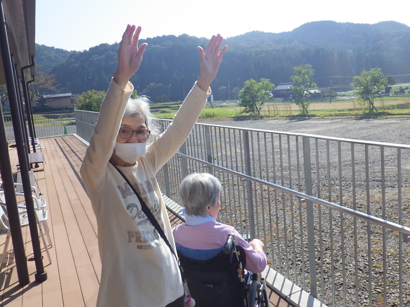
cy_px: 154
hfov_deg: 54.0
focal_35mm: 34
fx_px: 403
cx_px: 205
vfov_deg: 41.8
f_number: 4.6
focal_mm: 6.1
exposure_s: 1/1000
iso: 250
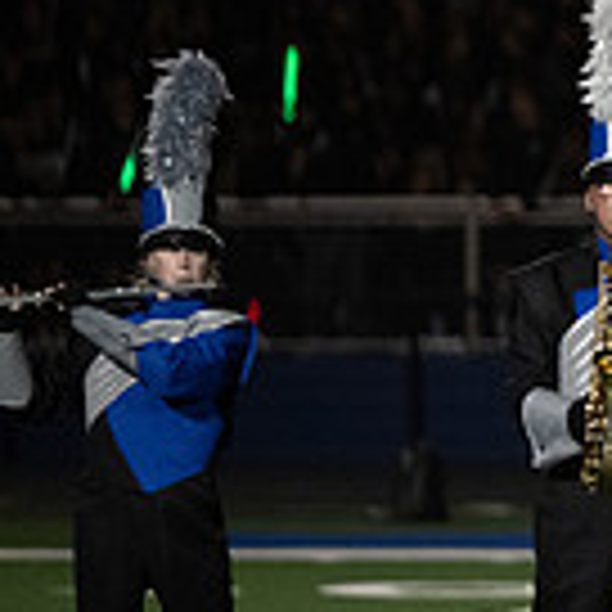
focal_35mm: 582
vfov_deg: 3.0
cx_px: 1220
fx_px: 11641
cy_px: 376
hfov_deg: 3.0
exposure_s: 1/1250
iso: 5000
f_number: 2.8
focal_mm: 160
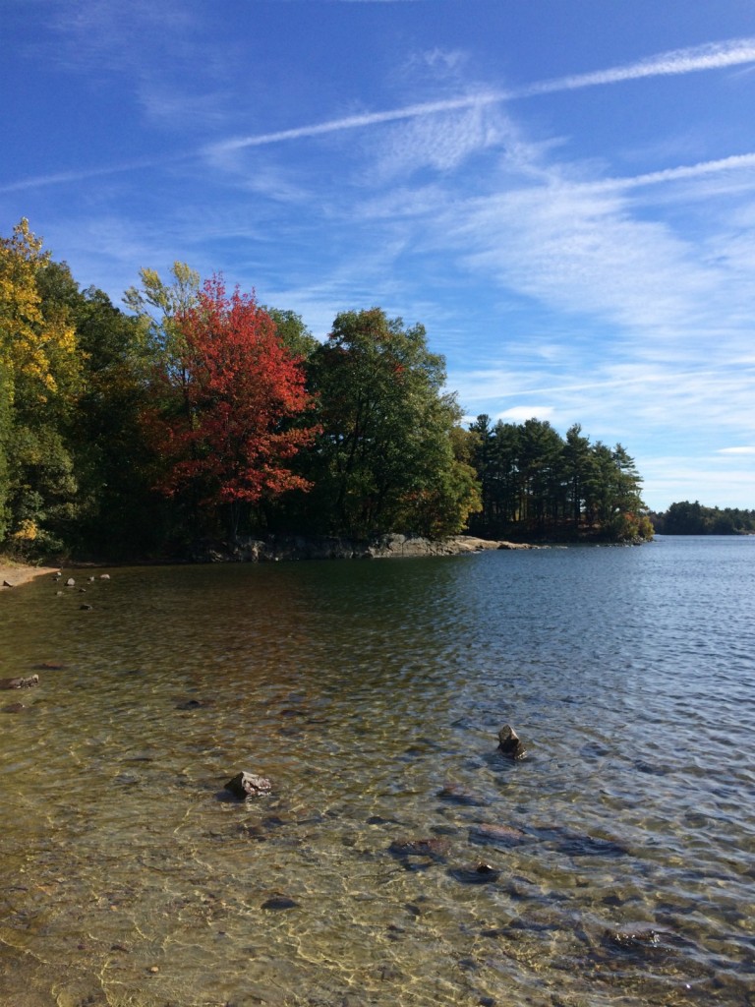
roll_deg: +2.1
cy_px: 504
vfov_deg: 61.7
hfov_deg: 48.2
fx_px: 843
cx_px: 378
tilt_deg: -0.7
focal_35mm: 29
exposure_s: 1/2160
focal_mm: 4.15
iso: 32
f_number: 2.2
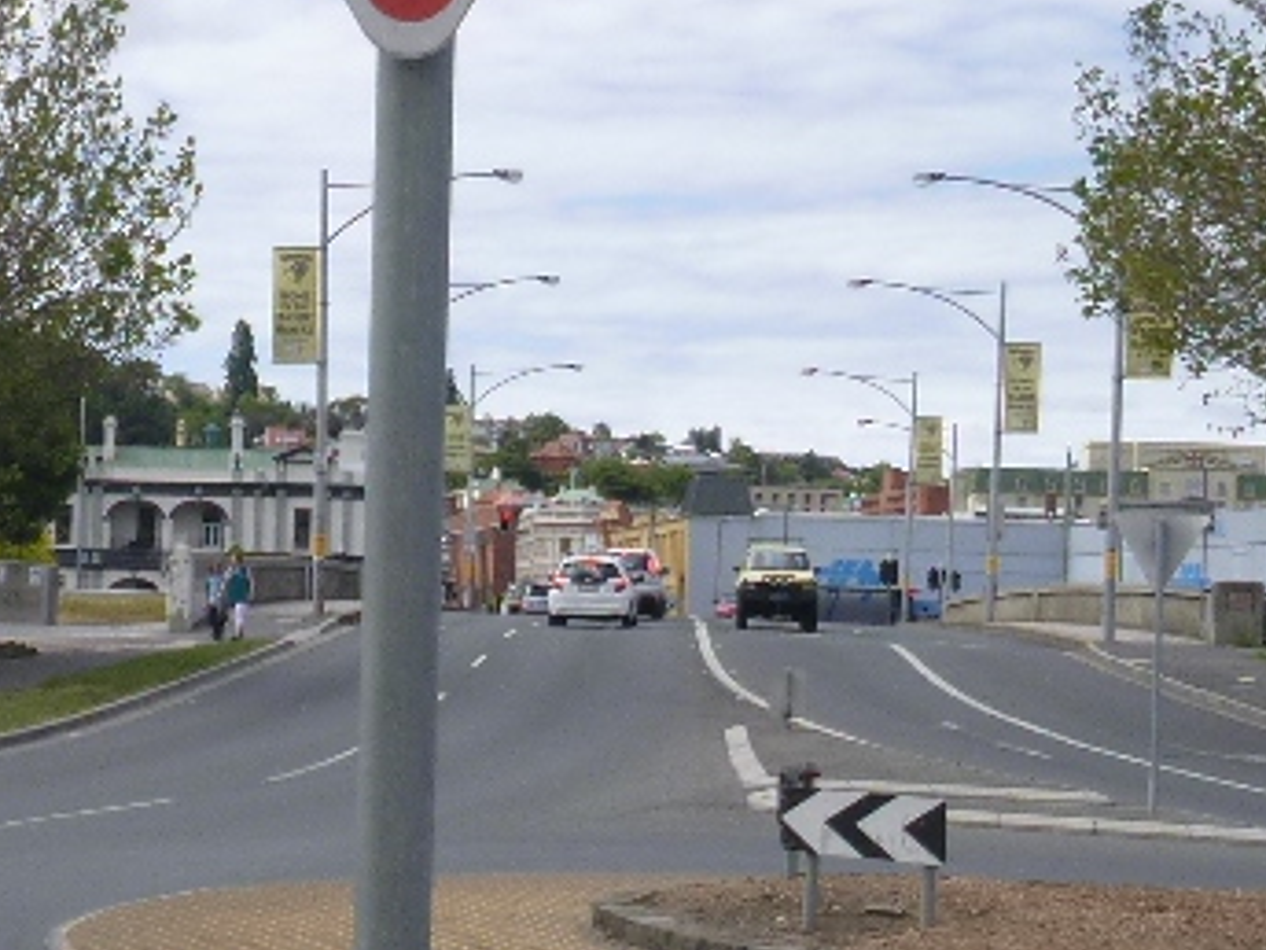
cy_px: 534
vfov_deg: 15.9
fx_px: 3401
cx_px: -177
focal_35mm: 93
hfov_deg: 20.0
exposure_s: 1/640
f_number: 3.9
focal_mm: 4.5
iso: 100
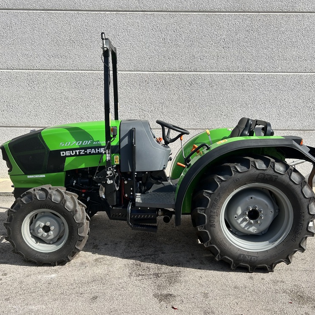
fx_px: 319
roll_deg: -0.9
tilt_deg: -8.6
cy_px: 157
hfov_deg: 52.4
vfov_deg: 52.5
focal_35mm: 31
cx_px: 142
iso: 50
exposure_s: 1/3831
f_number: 1.5
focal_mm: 5.7
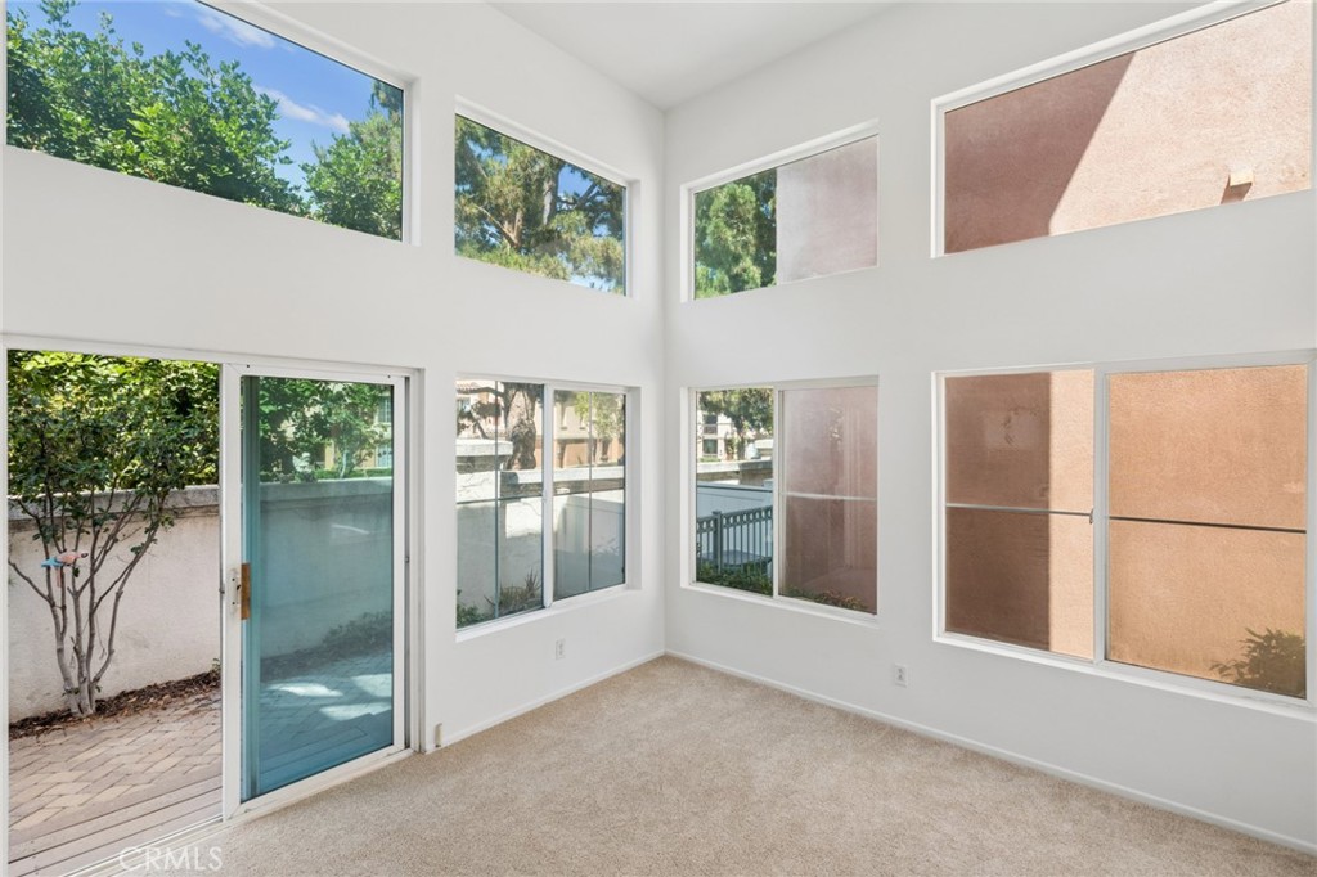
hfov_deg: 96.8
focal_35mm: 16
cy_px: 438
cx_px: 658
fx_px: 585
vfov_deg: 73.7
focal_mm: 16
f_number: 9
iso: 200
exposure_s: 1/60
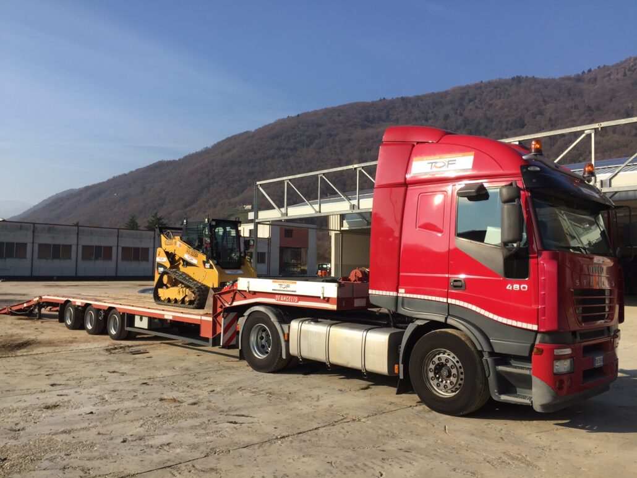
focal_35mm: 29
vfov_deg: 48.2
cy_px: 239
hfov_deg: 61.6
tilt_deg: +3.7
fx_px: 534
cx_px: 318
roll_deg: -1.9
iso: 32
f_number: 2.2
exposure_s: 1/1647
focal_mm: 4.15
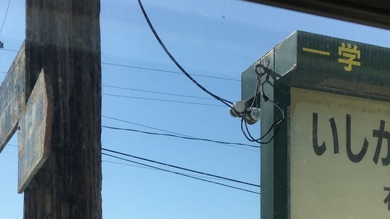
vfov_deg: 16.3
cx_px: 197
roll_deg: +0.2
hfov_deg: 30.6
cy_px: 301
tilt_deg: +3.3
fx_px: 714
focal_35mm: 69
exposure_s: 1/2404
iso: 25
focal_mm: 4.15
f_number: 2.2
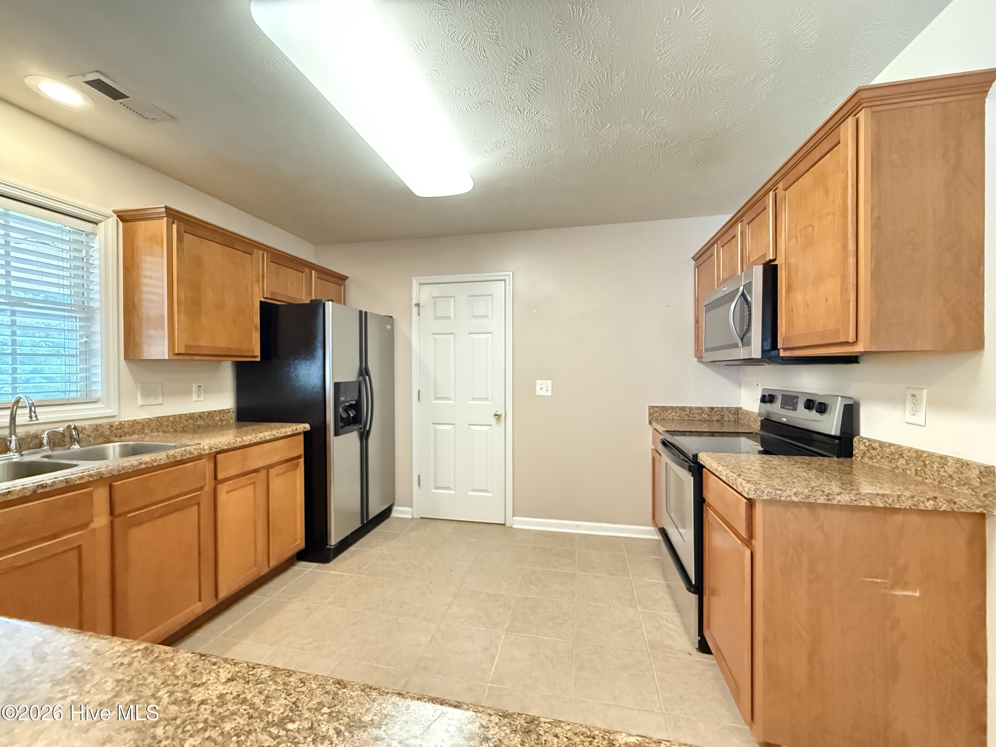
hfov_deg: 102.1
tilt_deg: +0.4
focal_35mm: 14
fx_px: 403
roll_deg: +0.3
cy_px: 374
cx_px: 498
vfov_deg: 85.7
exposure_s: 1/40
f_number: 2.2
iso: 1250
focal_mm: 2.22
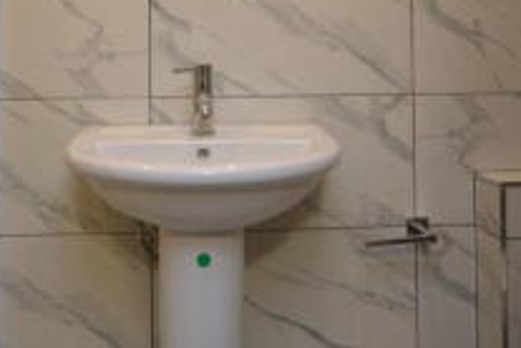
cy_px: 44
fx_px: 573
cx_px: 219
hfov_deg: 48.7
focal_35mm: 40
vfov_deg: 32.3
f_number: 4.2
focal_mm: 11.5
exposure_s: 1/60
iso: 560
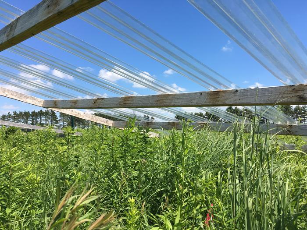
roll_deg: +1.3
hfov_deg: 61.7
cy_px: 115
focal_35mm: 29
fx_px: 257
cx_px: 154
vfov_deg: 48.2
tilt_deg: +2.6
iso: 25
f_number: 2.2
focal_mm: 4.15
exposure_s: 1/1425
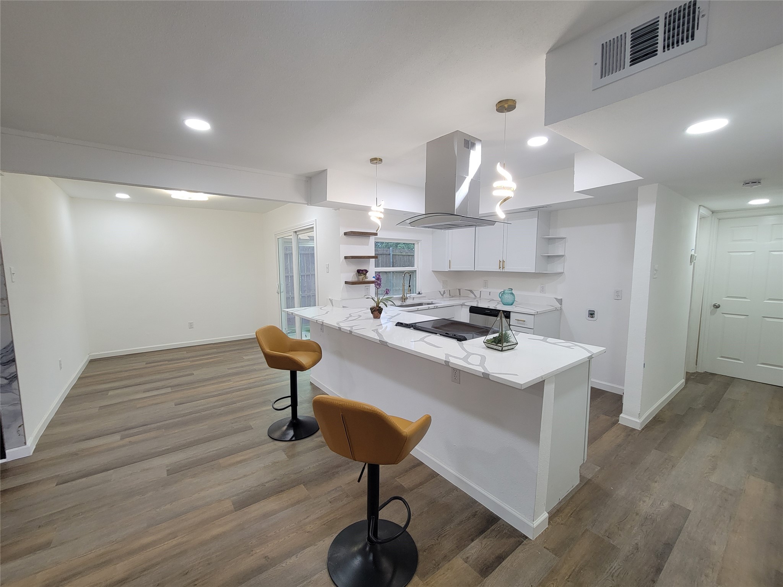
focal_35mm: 13
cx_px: 392
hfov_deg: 106.2
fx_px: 294
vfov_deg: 89.9
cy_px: 294
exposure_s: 1/60
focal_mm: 2.2
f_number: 2.2
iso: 100
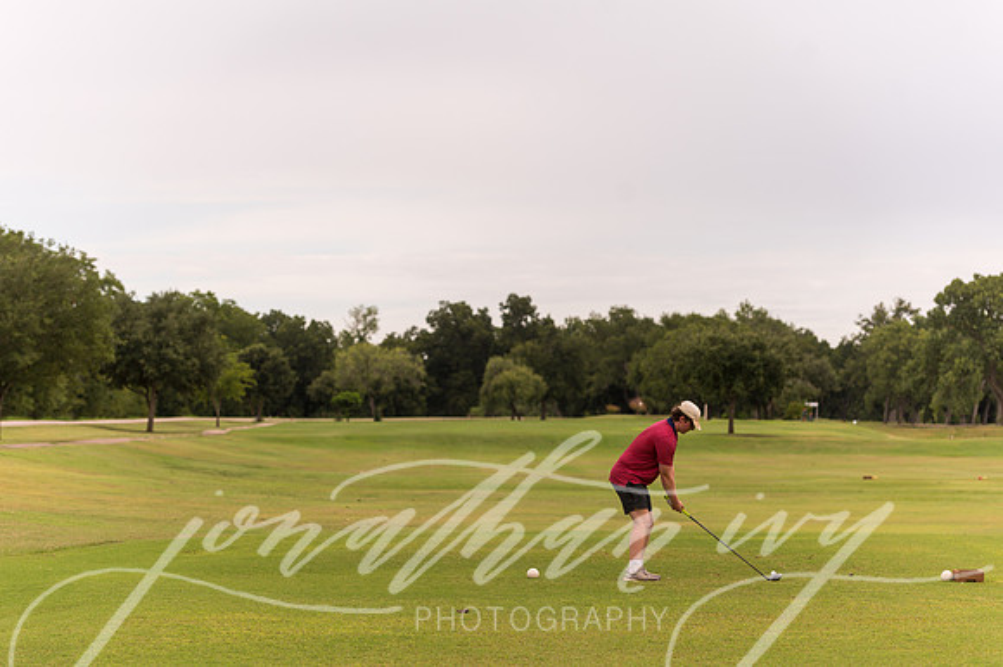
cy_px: 334
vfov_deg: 13.7
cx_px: 502
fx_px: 2784
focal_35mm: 100
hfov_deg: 20.4
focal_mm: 100
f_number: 2.8
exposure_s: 1/500
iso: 80
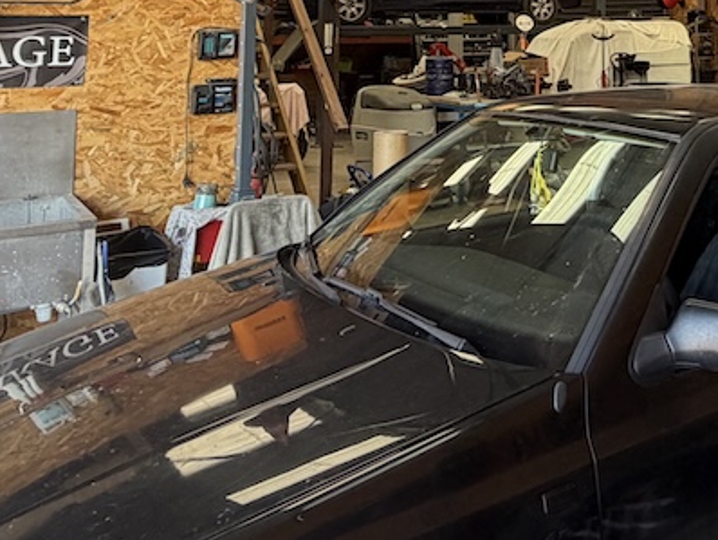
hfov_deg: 40.3
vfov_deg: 28.6
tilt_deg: +8.1
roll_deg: +0.8
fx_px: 934
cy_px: -81
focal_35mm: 45
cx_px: 574
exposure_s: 1/121
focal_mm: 2.22
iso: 125
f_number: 2.2
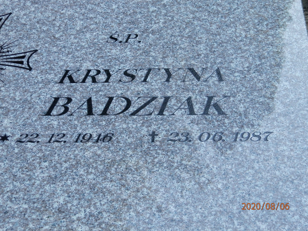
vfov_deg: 21.6
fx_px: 605
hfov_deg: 28.6
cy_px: 116
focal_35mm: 68
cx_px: 154
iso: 200
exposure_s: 1/125
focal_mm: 12.2
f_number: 4
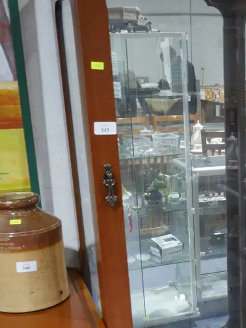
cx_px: 237
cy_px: 264
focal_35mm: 61
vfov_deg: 30.9
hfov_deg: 23.2
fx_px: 578
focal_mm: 15
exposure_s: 1/60
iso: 640
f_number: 3.6
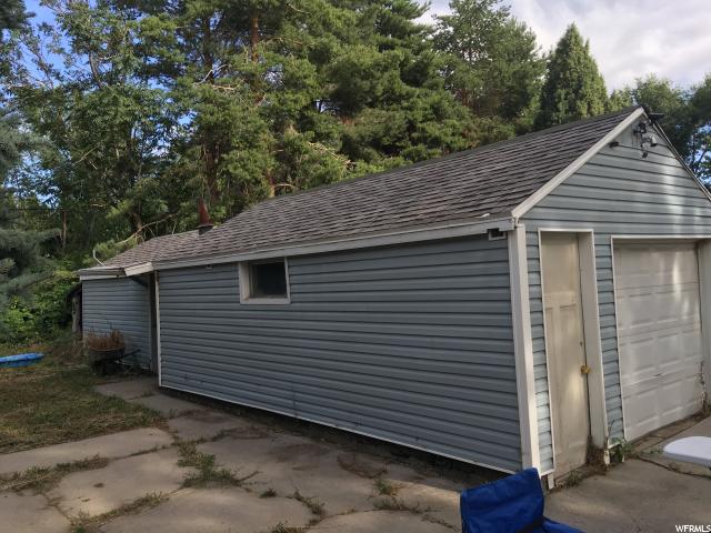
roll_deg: +2.0
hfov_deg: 61.7
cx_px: 356
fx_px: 596
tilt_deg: +1.9
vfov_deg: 48.2
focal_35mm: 29
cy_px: 266
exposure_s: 1/458
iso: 25
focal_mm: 4.15
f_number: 2.2
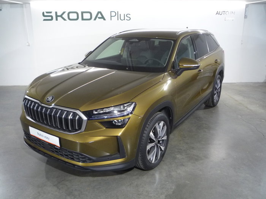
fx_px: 231
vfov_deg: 46.8
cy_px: 100
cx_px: 133
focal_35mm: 30
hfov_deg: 60.0
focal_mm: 5.2
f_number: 3.3
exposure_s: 1/30
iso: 250
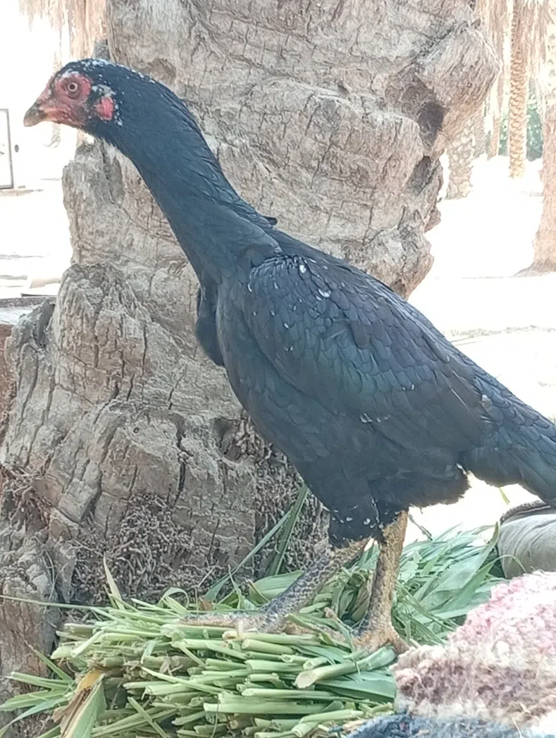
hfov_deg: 17.0
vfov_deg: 22.5
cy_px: 332
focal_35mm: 87
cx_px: 327
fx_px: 1858
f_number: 1.8
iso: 129
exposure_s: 1/50
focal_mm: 3.98
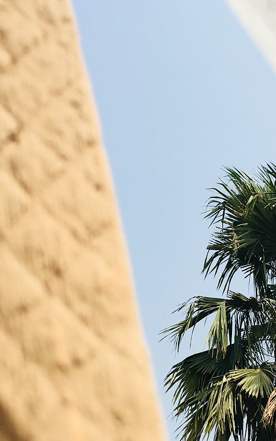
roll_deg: +17.8
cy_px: 239
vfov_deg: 32.9
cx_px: 218
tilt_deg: +33.7
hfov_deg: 20.7
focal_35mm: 62
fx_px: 746
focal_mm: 4.15
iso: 25
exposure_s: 1/1221
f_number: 2.2
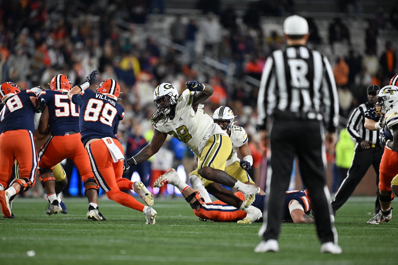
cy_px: 132
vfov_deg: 3.4
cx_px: 199
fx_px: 4422
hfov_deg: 5.2
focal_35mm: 400
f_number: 2.8
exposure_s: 1/1600
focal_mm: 400
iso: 2000
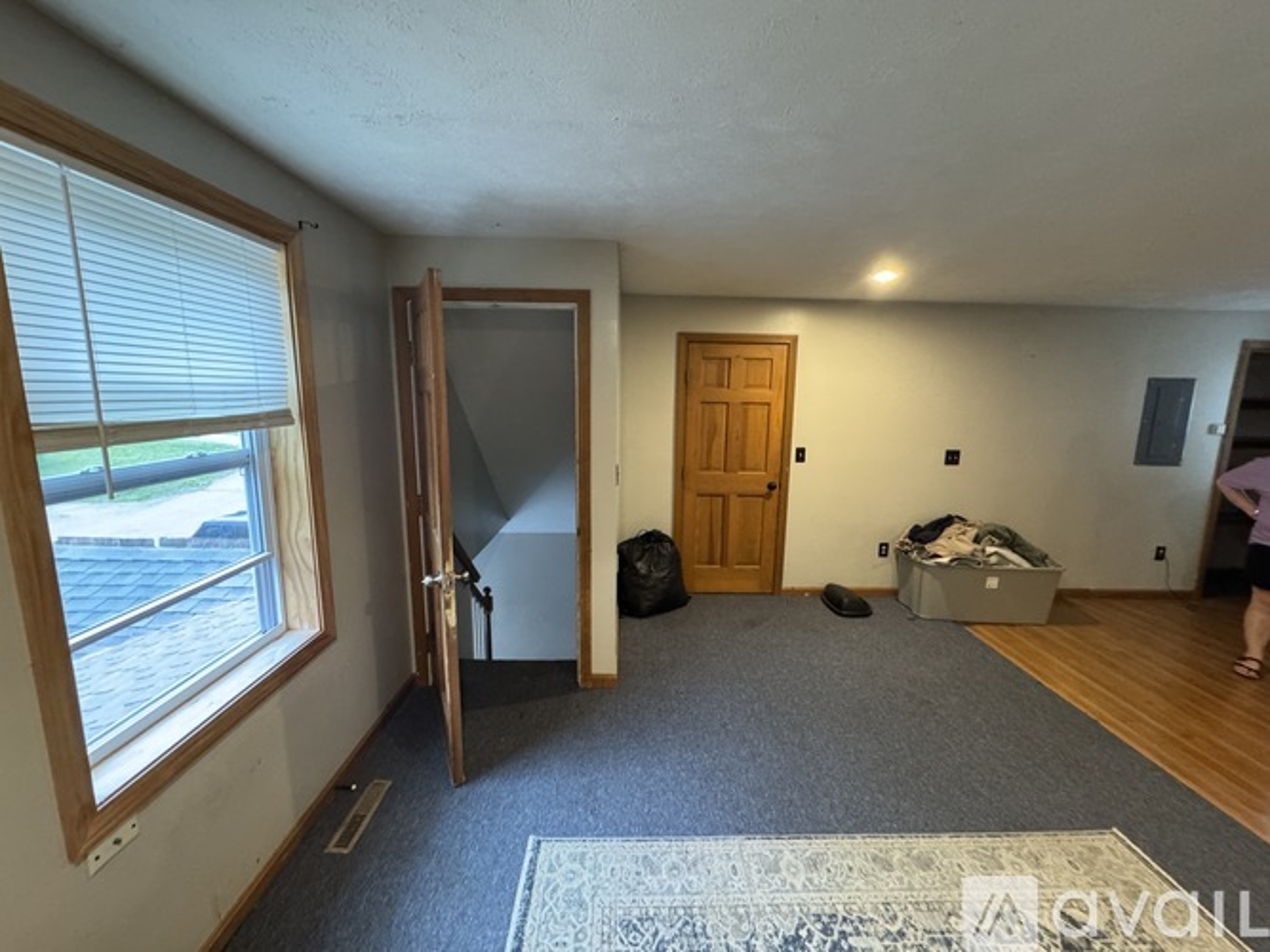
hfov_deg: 102.1
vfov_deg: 85.7
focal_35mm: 14
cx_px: 635
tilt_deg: -9.0
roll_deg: -0.9
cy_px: 476
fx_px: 514
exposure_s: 1/60
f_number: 2.2
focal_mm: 2.22
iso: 800
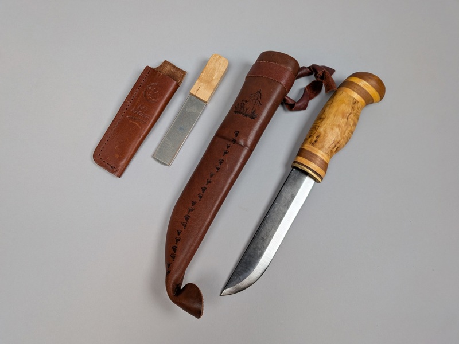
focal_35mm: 24
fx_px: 318
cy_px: 172
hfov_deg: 71.6
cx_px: 230
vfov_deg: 56.8
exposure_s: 1/962
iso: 31
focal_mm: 4.53
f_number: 1.7
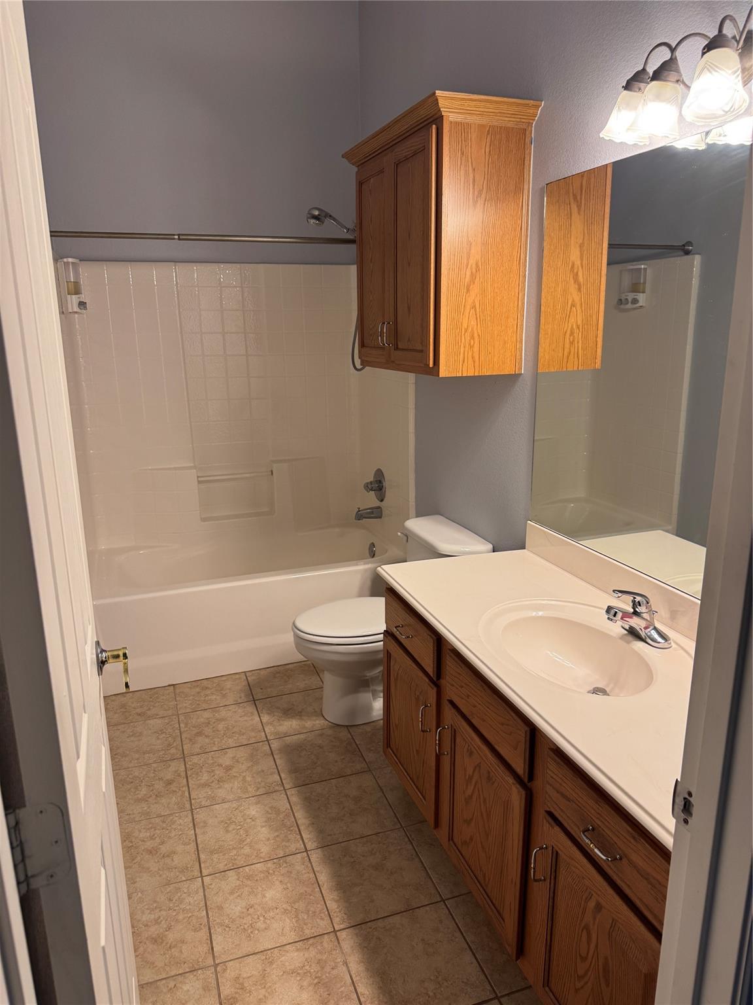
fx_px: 696
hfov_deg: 56.8
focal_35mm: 24
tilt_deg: -14.7
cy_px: 502
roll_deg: +0.1
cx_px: 376
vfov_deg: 71.6
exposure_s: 1/121
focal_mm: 6.76
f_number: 1.78
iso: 160
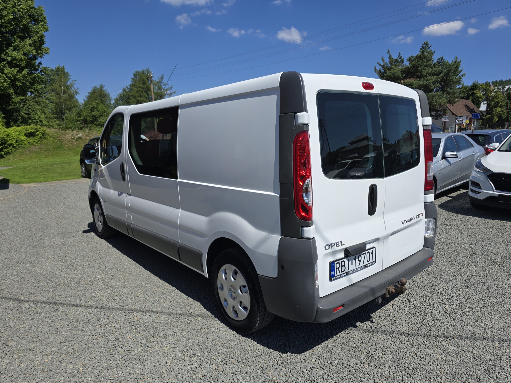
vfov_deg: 58.9
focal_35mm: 23
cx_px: 256
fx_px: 340
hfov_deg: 73.9
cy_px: 192
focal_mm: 6.3
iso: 12
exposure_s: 1/1238
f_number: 1.7
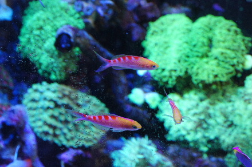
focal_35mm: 75
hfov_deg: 27.0
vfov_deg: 18.1
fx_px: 524
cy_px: 84
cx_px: 126
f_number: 5.6
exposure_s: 1/160
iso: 1600
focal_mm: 50
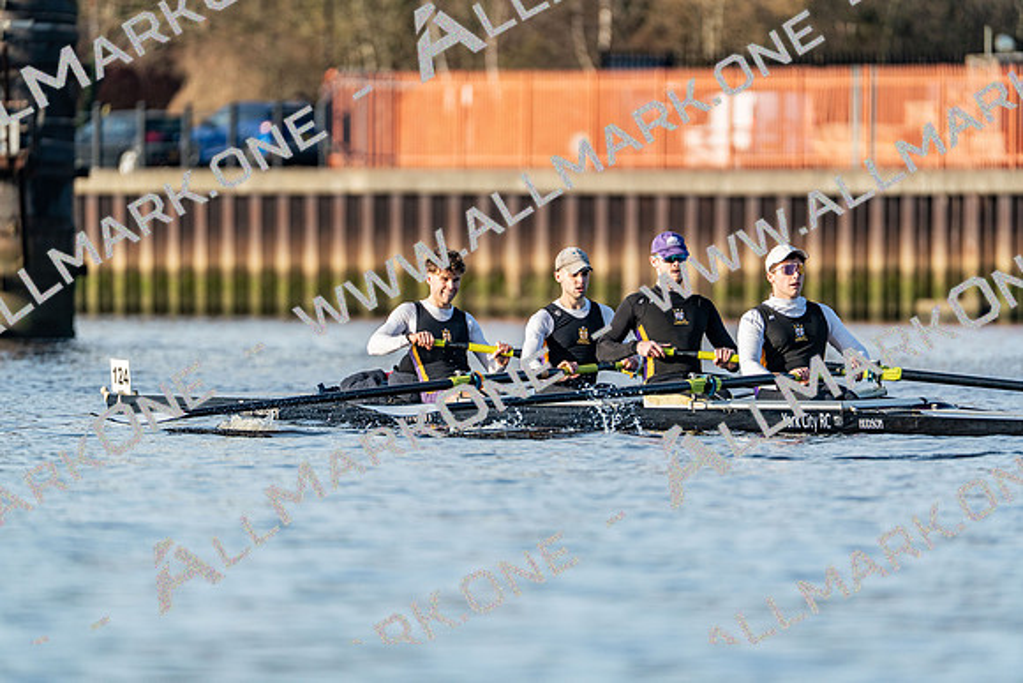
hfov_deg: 3.4
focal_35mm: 600
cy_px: 342
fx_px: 17053
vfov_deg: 2.3
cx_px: 512
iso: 800
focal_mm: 600
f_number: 6.3
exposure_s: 1/2000
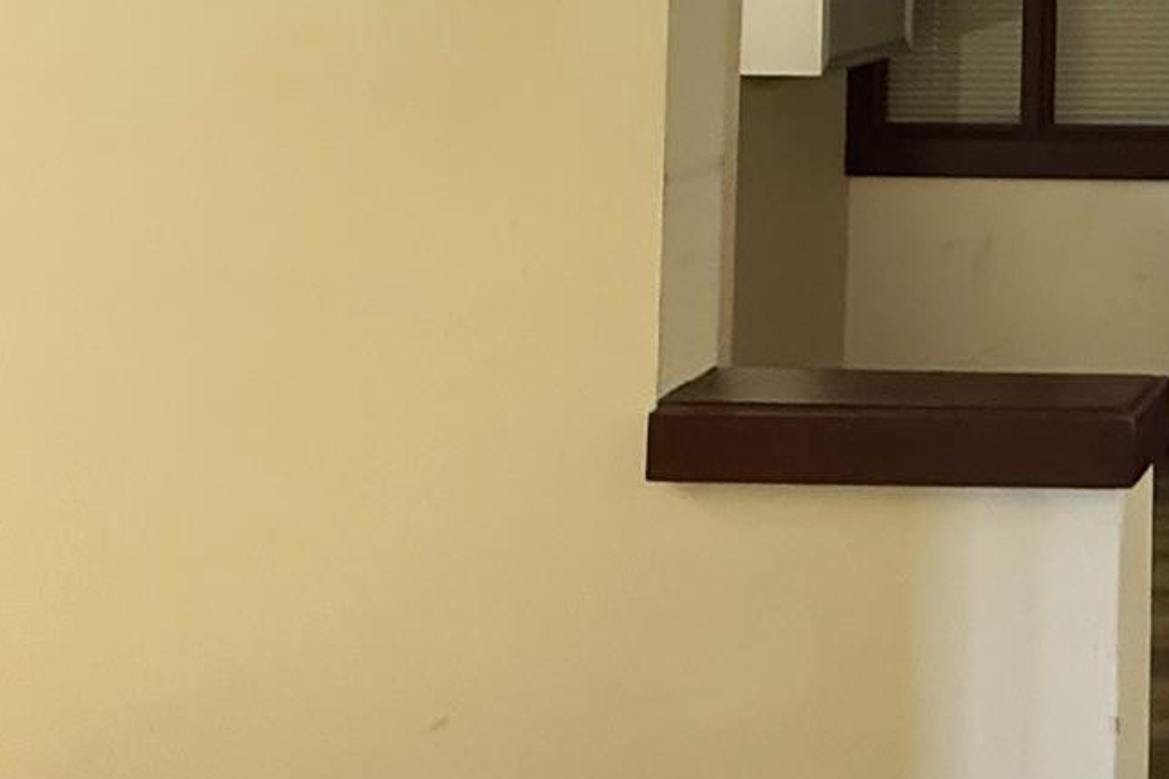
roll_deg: +0.6
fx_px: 1494
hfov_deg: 31.1
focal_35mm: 46
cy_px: -236
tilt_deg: +2.4
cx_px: 1589
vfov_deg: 25.2
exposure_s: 1/60
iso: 500
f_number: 2.2
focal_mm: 2.22
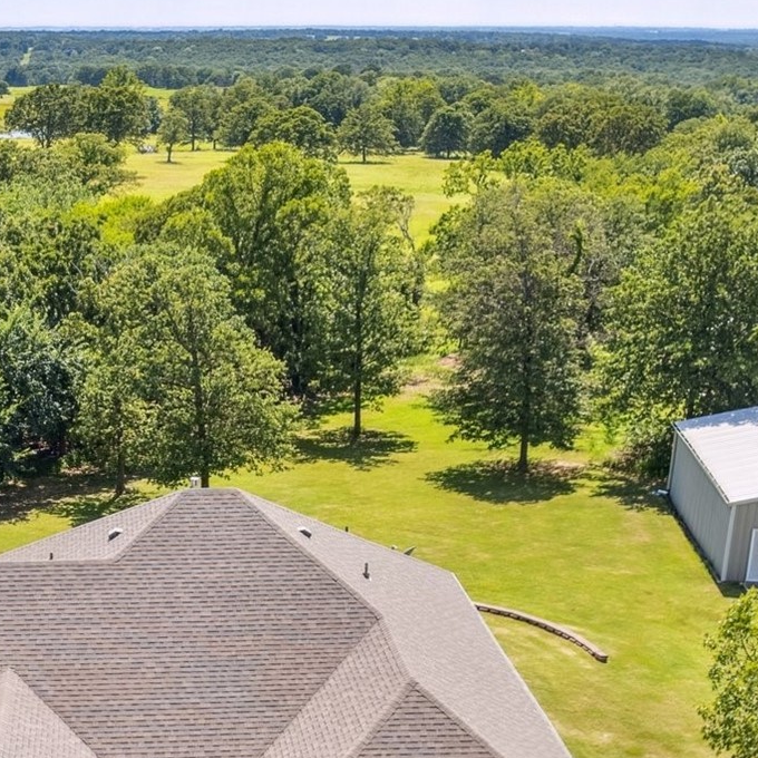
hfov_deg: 29.8
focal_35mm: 56
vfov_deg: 29.5
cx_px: 144
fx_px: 1387
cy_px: 661
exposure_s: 1/1250
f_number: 2.8
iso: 100
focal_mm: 8.38
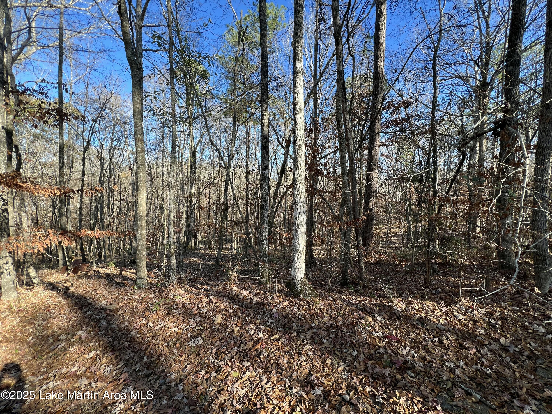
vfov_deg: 89.9
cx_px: 276
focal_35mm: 13
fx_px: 207
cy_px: 207
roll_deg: -0.4
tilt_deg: -2.6
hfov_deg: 106.2
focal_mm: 1.57
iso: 32
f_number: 1.8
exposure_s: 1/197
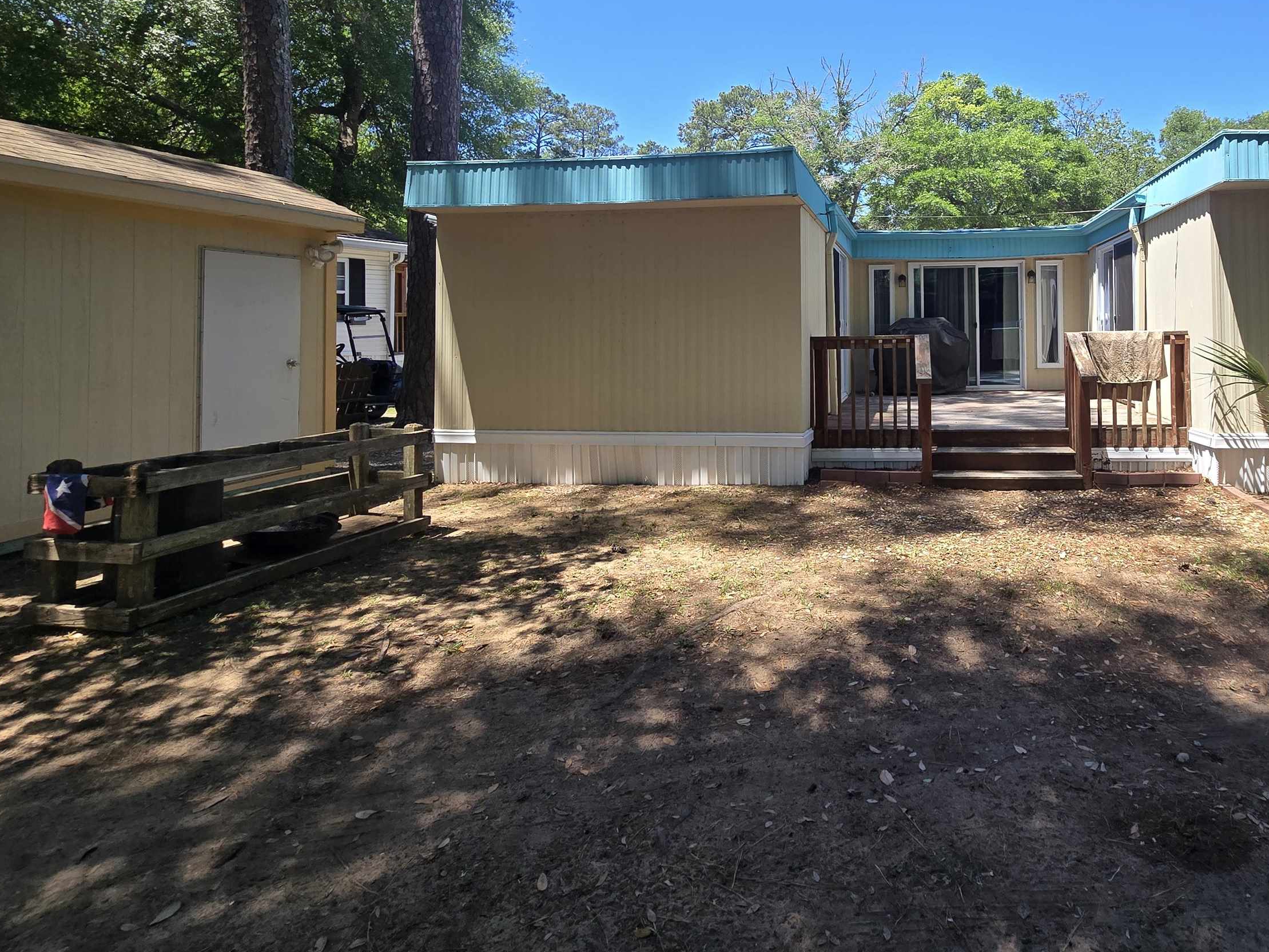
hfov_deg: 84.7
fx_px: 660
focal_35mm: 18
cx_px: 846
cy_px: 306
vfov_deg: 69.2
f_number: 2.2
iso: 50
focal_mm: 2.2
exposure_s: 1/820
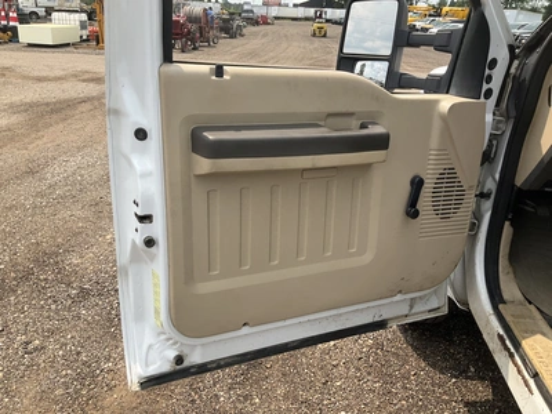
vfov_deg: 48.2
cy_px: 207
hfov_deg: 61.7
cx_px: 276
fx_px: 462
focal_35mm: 29
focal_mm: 3
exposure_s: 1/1015
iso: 25
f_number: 1.8
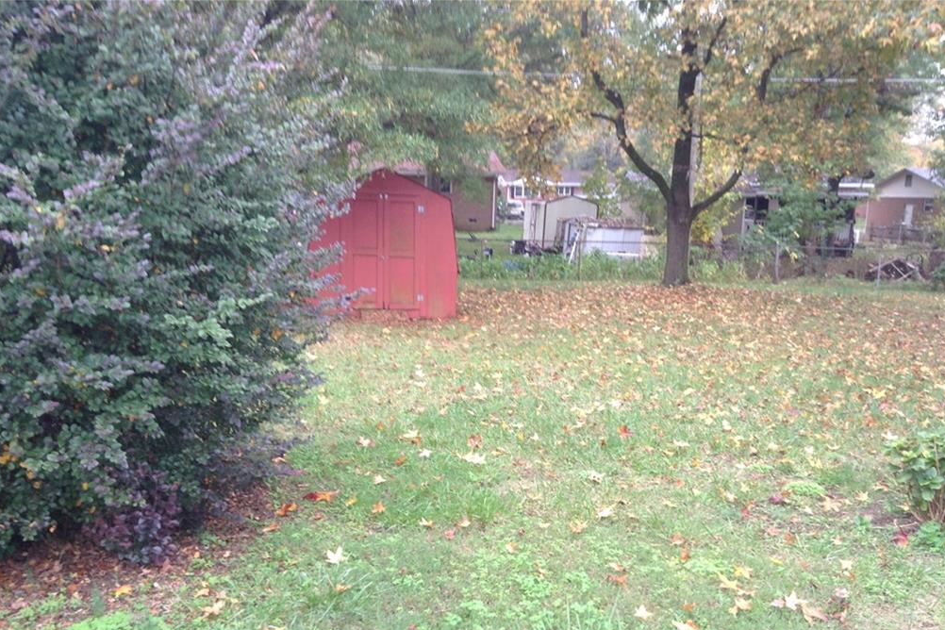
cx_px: 466
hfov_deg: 54.4
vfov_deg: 37.8
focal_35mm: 35
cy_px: 359
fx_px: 919
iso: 32
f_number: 2.4
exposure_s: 1/40
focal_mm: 3.3
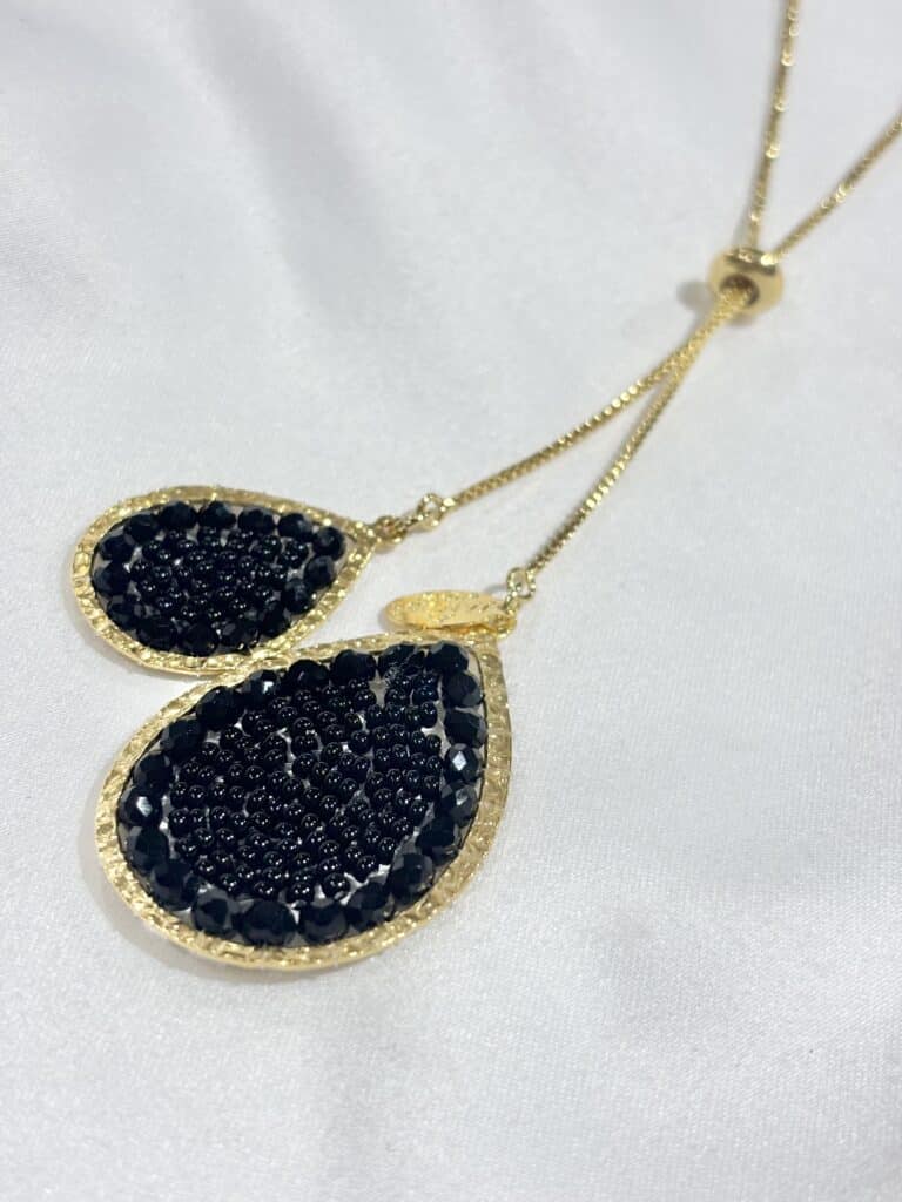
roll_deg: +3.1
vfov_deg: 36.8
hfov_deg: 28.0
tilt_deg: -35.9
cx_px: 451
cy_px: 601
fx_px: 1807
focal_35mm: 52
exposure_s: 1/225
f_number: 1.6
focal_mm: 5.96
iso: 32
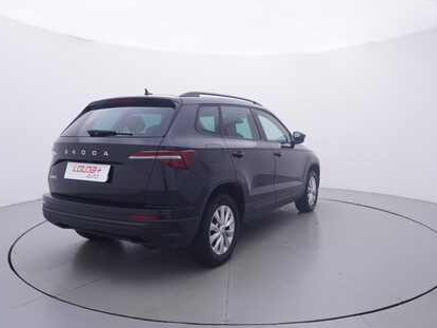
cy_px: 152
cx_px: 231
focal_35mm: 29
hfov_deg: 62.3
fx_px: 361
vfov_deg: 48.7
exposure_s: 1/80
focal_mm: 15
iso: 200
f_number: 5
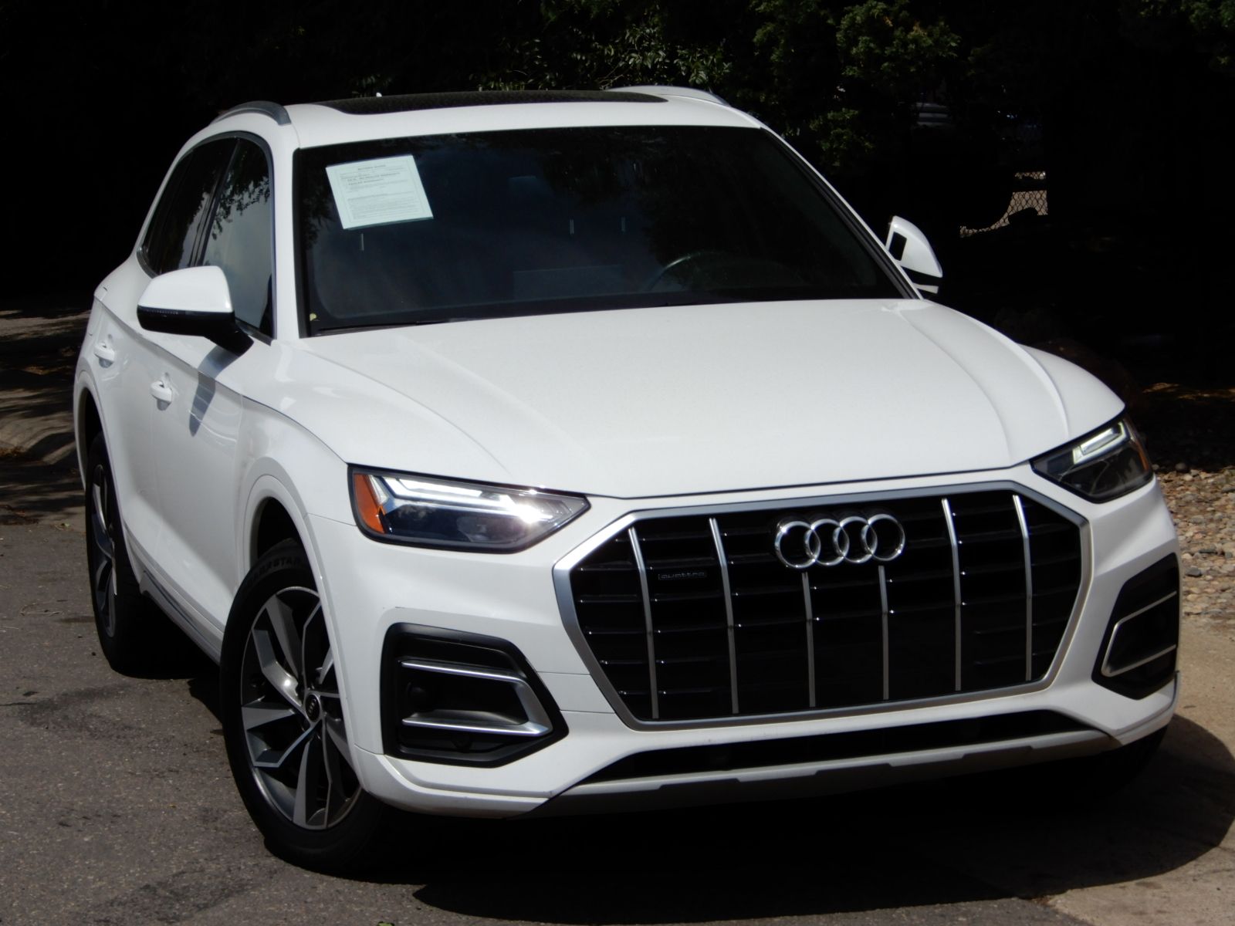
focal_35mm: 85
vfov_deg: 17.4
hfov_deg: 23.0
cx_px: 618
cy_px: 463
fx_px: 3033
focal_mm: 15.2
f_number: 5
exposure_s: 1/1250
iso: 80
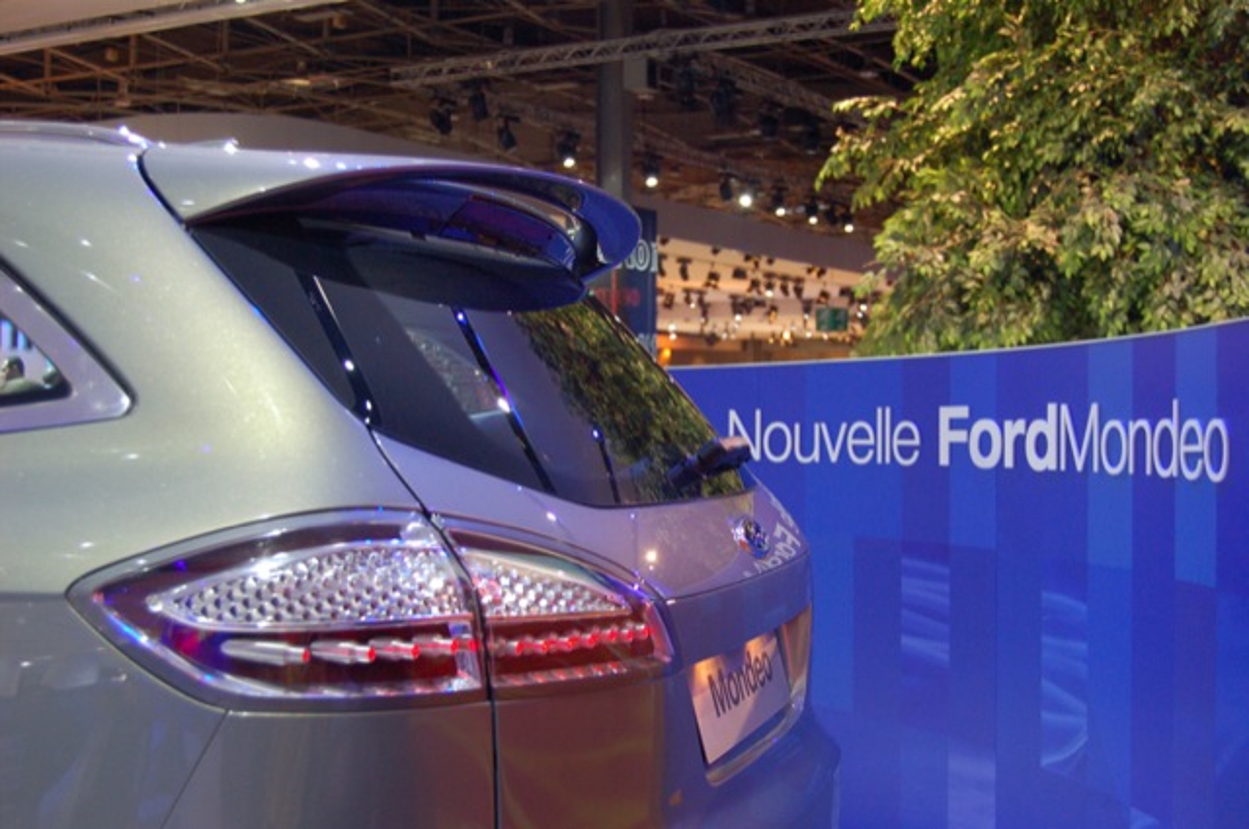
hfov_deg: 38.9
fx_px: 1767
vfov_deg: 26.4
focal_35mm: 51
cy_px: 414
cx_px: 624
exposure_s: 1/60
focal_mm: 34
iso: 800
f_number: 4.5
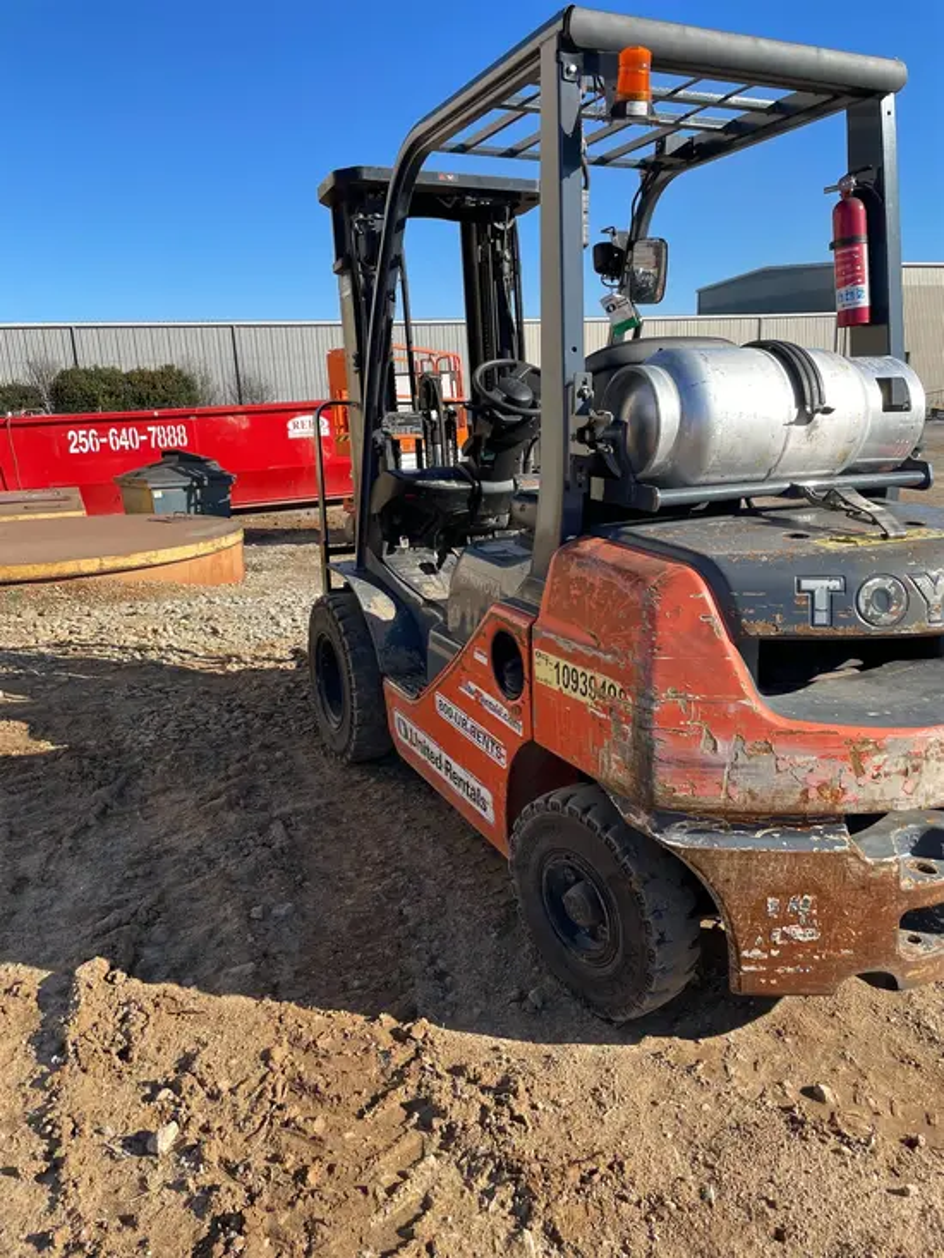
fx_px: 945
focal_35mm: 26
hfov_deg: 53.1
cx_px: 472
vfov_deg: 67.3
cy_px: 629
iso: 32
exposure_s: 1/1595
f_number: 1.6
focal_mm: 4.2
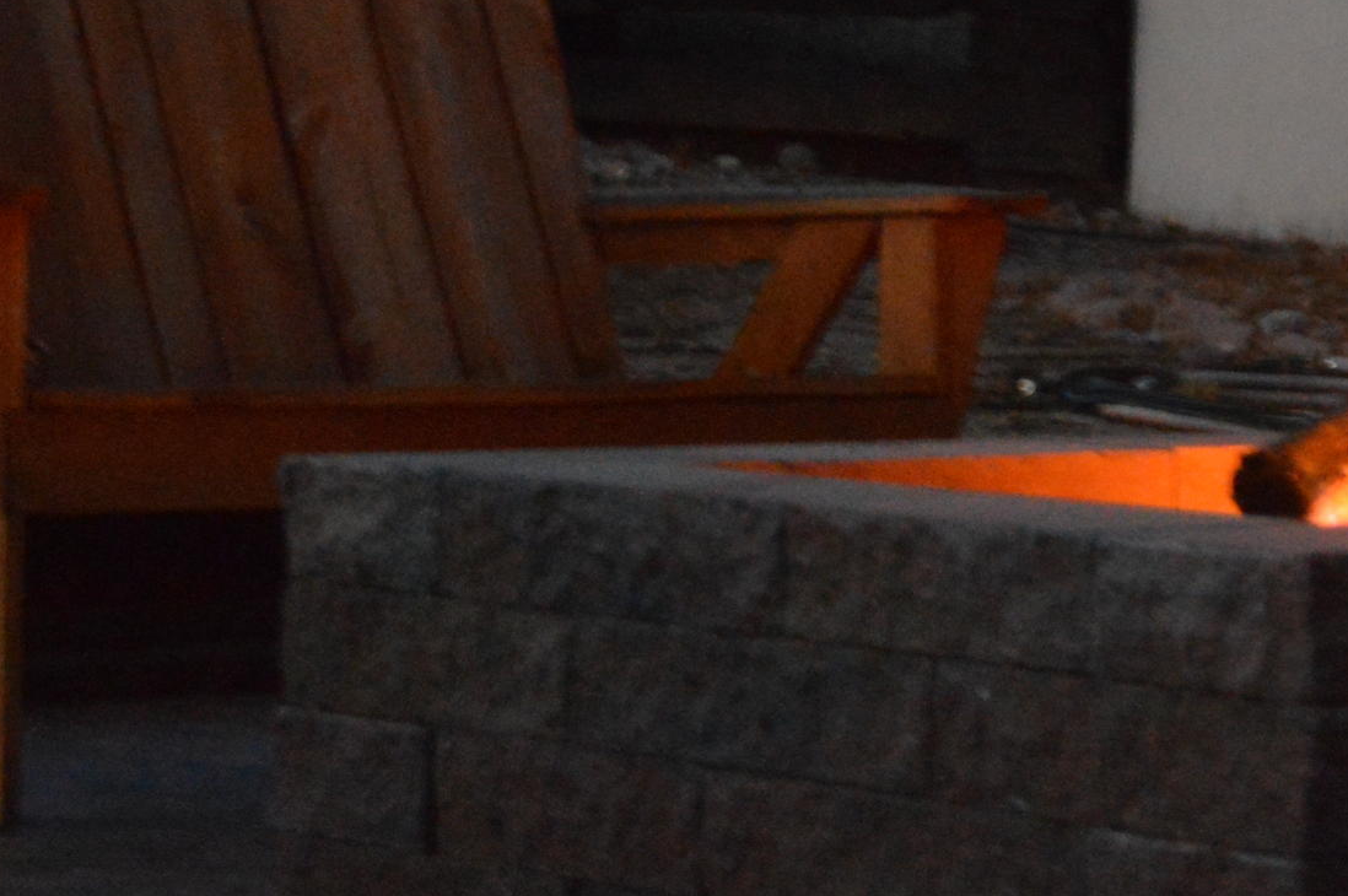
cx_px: 1144
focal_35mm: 164
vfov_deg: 8.3
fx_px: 6135
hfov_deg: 12.5
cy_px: -196
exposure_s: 1/10
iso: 3200
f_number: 5.3
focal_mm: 40
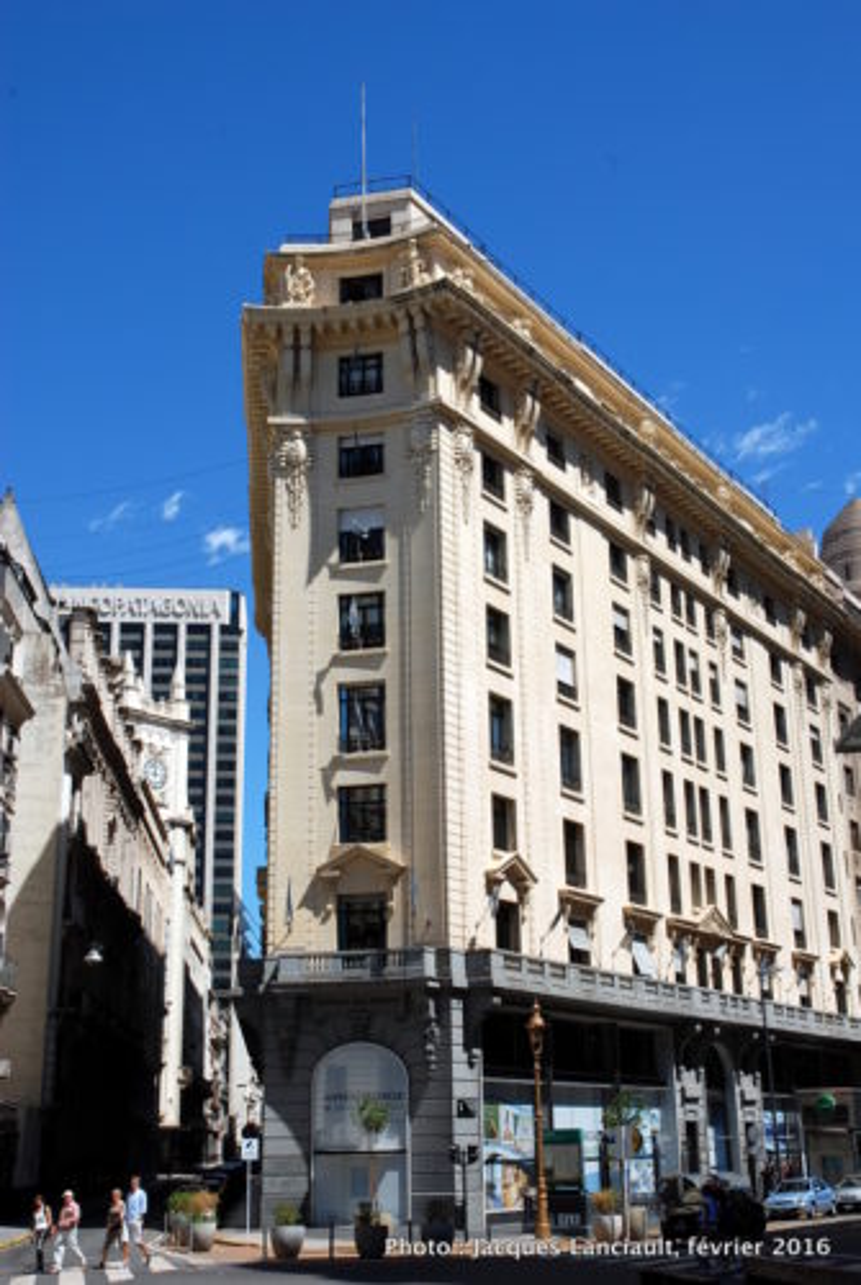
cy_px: 642
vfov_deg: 44.9
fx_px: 1555
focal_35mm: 44
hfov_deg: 30.9
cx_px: 430
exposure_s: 1/100
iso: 100
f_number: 16
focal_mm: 29
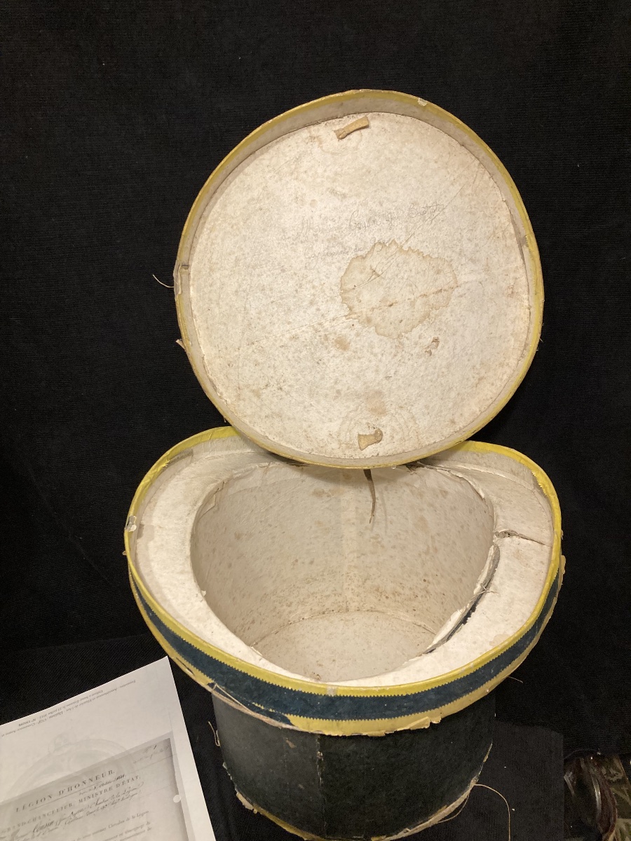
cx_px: 316
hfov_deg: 49.7
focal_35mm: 28
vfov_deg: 63.4
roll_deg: +3.5
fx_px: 681
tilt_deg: -29.9
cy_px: 420
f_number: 1.8
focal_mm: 3.99
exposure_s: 1/50
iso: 200
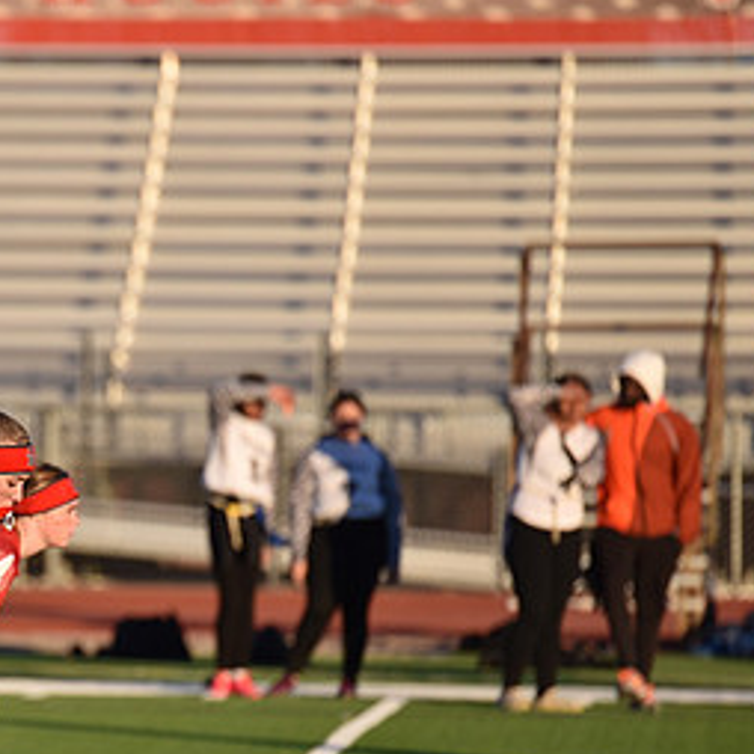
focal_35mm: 388
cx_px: -27
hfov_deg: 4.5
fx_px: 9562
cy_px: 512
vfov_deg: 4.5
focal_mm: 200
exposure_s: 1/1250
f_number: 2.8
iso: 125
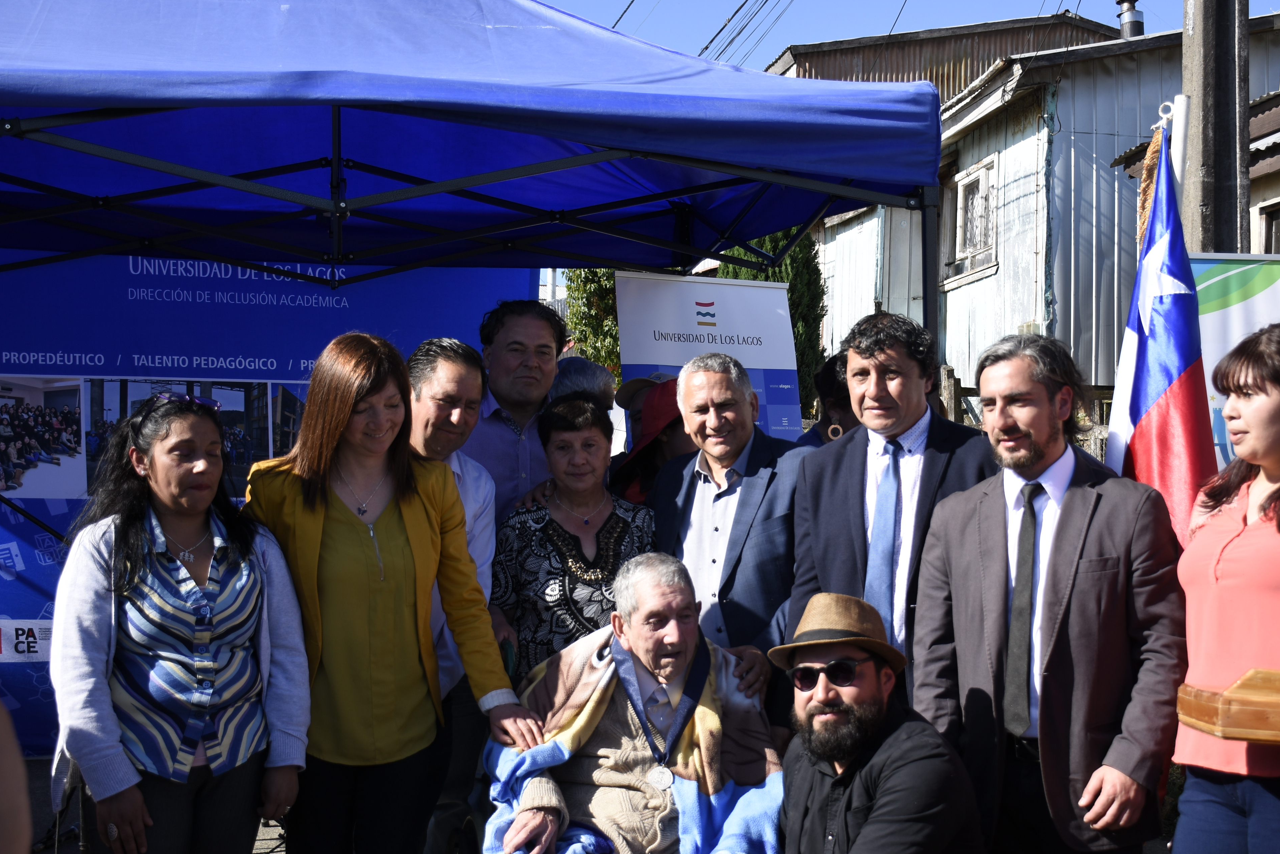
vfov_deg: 29.2
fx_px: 1636
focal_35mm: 46
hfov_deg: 42.6
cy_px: 458
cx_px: 726
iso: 100
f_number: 4
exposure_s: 1/640
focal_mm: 26
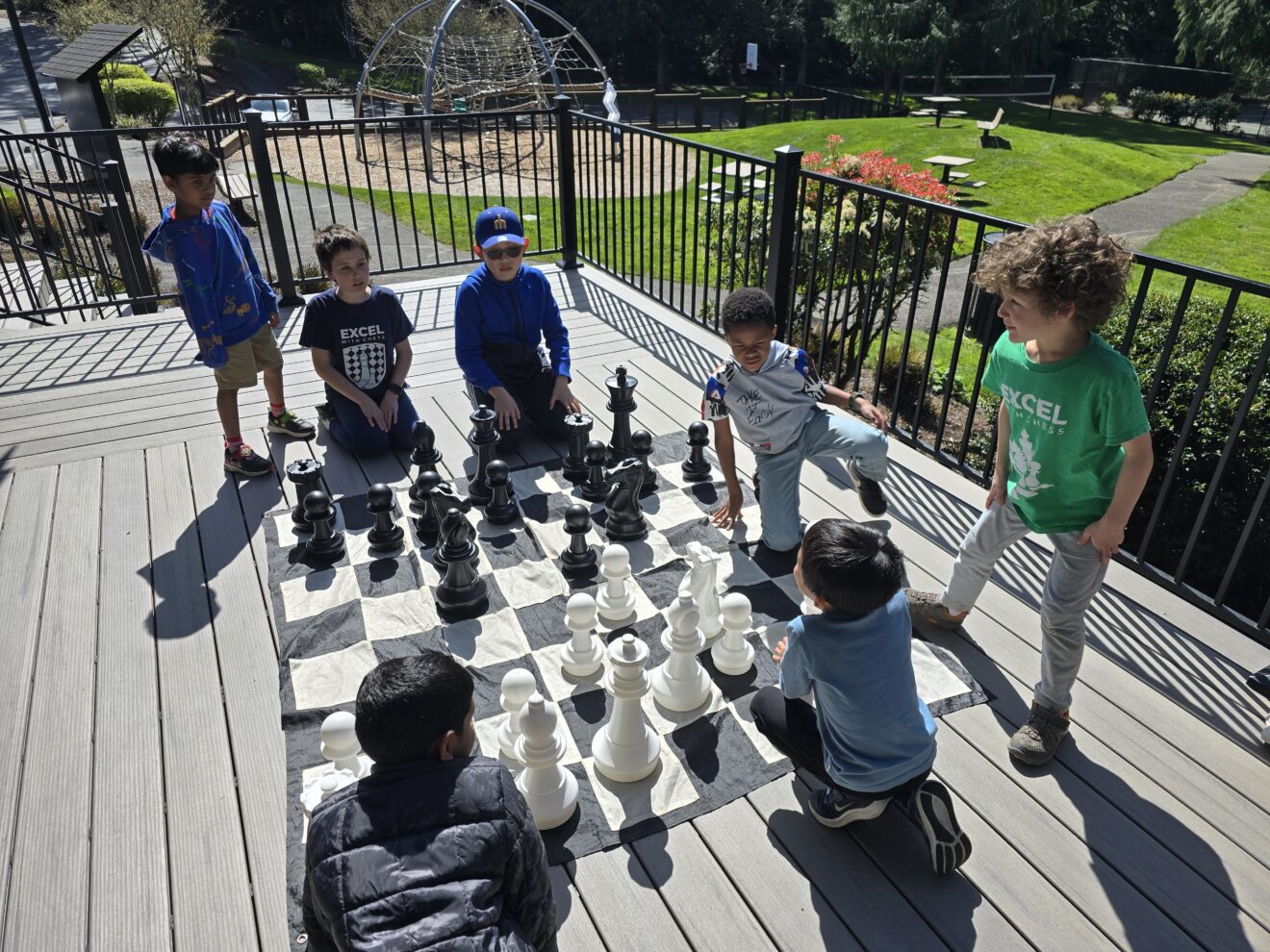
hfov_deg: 73.9
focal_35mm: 23
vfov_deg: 58.9
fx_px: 844
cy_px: 476
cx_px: 635
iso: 12
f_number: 1.7
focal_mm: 6.3
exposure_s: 1/724
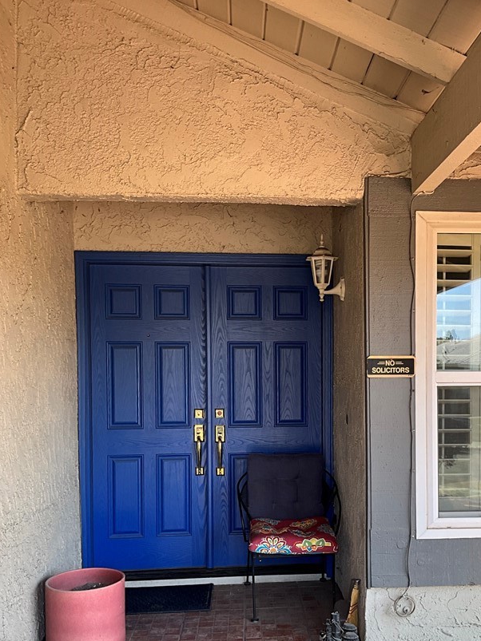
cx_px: 304
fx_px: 686
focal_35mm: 37
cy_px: 396
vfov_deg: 49.7
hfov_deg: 38.4
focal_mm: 3
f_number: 1.8
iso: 25
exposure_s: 1/122
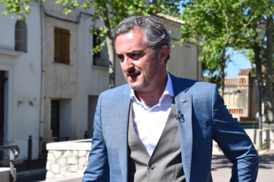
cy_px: 110
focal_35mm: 103
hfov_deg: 19.8
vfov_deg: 13.3
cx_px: 154
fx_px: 784
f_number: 8
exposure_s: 1/250
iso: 100
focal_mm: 50
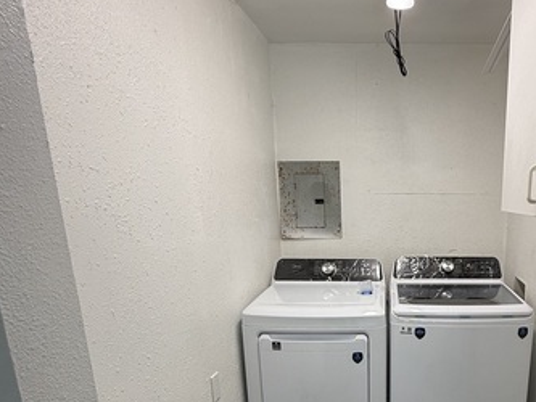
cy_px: 305
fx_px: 434
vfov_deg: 47.8
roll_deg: -0.3
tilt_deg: -13.2
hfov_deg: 60.7
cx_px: 386
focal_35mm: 28
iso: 50
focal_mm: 2.22
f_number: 2.2
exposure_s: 1/120
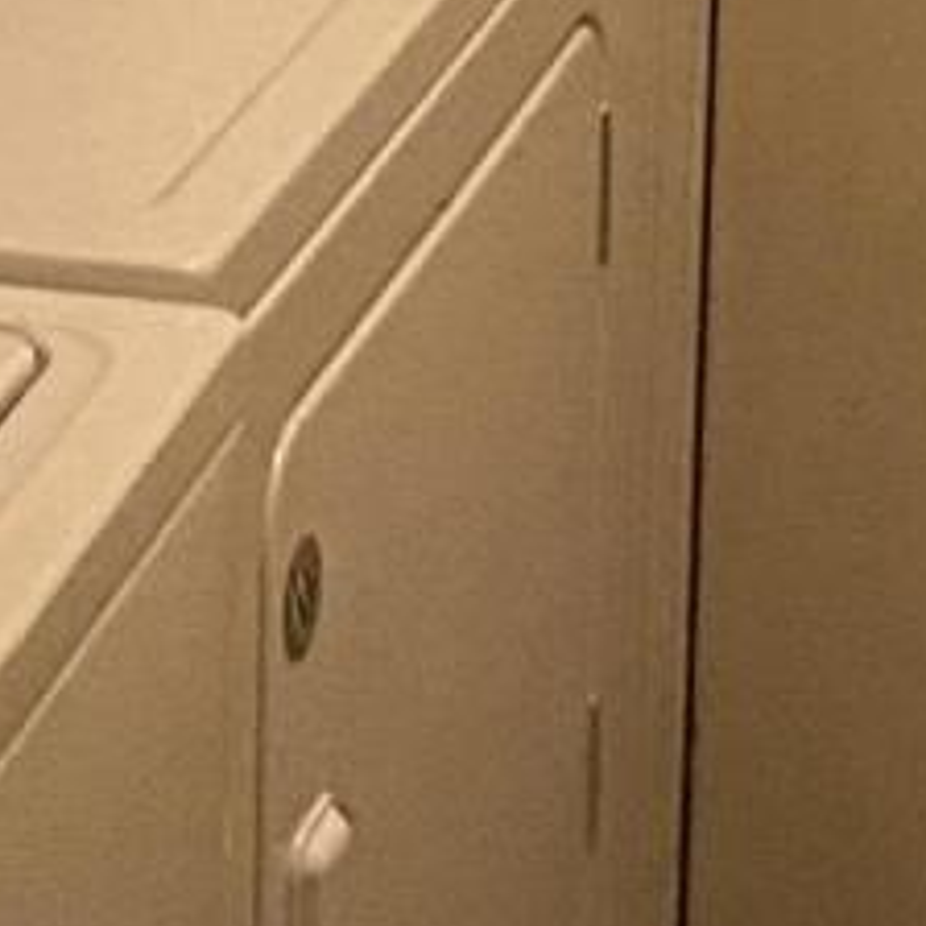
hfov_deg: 8.5
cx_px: 546
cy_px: -893
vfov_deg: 8.1
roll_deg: -0.9
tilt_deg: -6.0
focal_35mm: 205
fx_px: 6204
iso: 400
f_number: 1.8
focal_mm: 4.25
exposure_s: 1/60
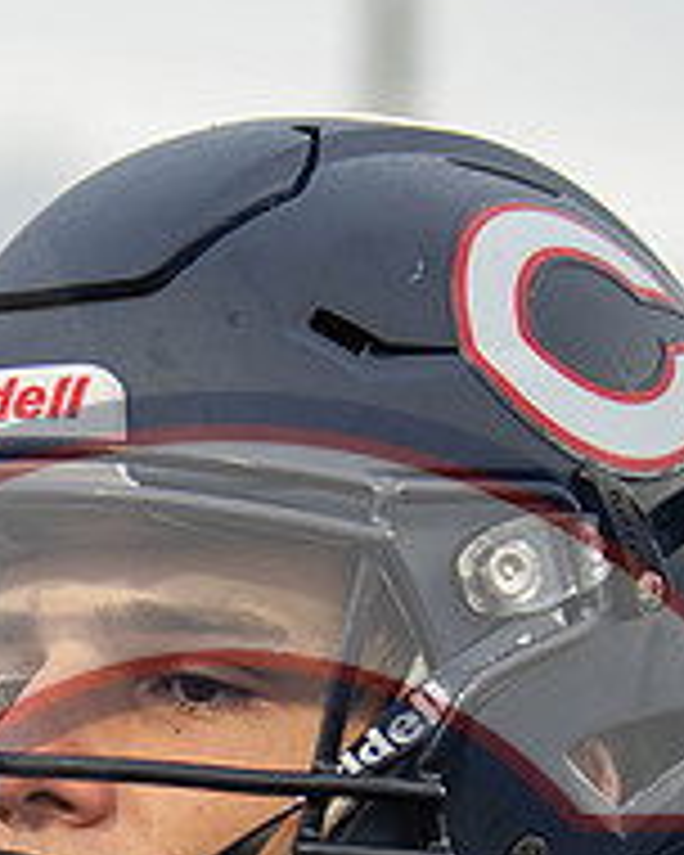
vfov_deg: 8.2
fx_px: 5921
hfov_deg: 6.6
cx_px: 10
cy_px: 990
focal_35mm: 234
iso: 900
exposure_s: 1/1000
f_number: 2.8
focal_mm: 70
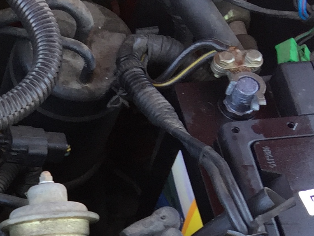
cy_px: 427
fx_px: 1125
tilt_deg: -63.9
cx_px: -136
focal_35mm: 124
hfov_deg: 14.9
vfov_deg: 11.1
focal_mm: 4.15
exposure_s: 1/50
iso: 40
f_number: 2.2
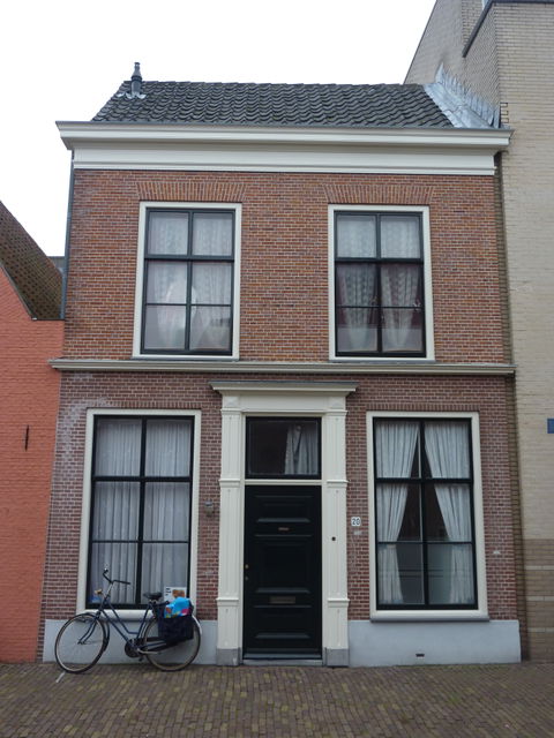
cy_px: 369
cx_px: 277
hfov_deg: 46.8
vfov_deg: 60.0
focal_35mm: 30
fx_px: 640
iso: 80
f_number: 3.4
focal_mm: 5
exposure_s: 1/50
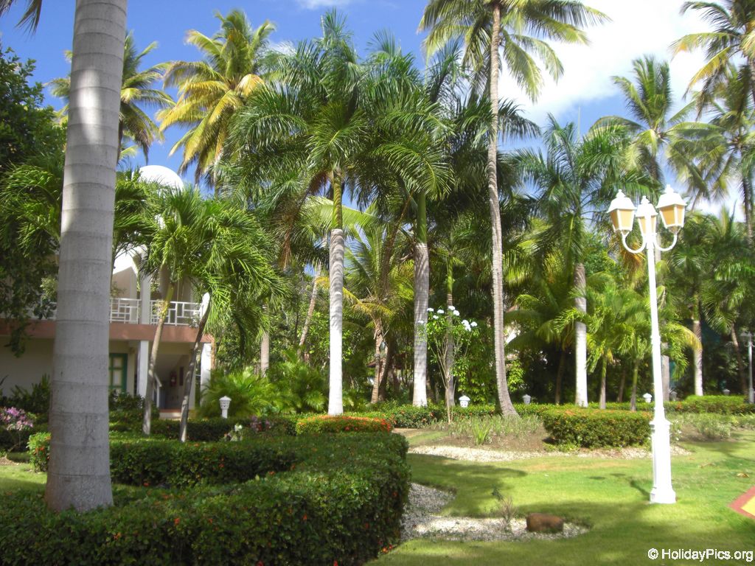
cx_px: 378
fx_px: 829
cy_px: 283
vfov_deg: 37.7
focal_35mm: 38
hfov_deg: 49.0
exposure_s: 1/800
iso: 64
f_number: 2.7
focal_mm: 6.2
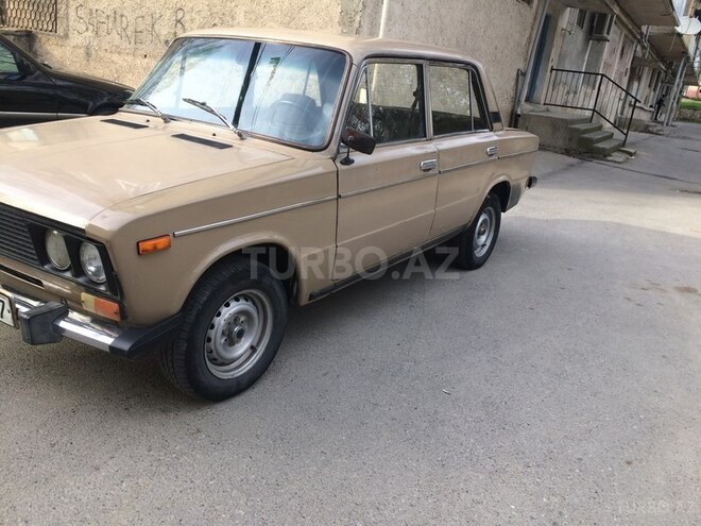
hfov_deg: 61.7
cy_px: 263
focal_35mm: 29
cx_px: 350
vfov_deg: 48.2
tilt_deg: -14.9
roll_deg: -6.8
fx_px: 587
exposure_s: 1/202
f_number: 2.2
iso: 32
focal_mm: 4.15
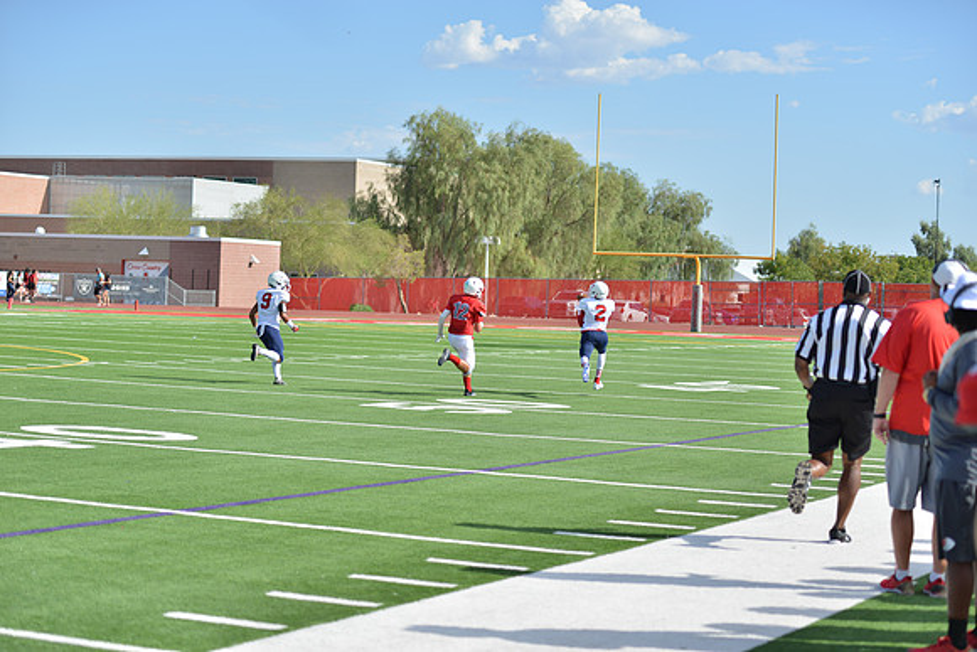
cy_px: 326
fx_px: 2226
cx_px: 488
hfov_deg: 24.8
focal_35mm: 82
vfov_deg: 16.7
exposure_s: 1/1600
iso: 100
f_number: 2.8
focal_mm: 82
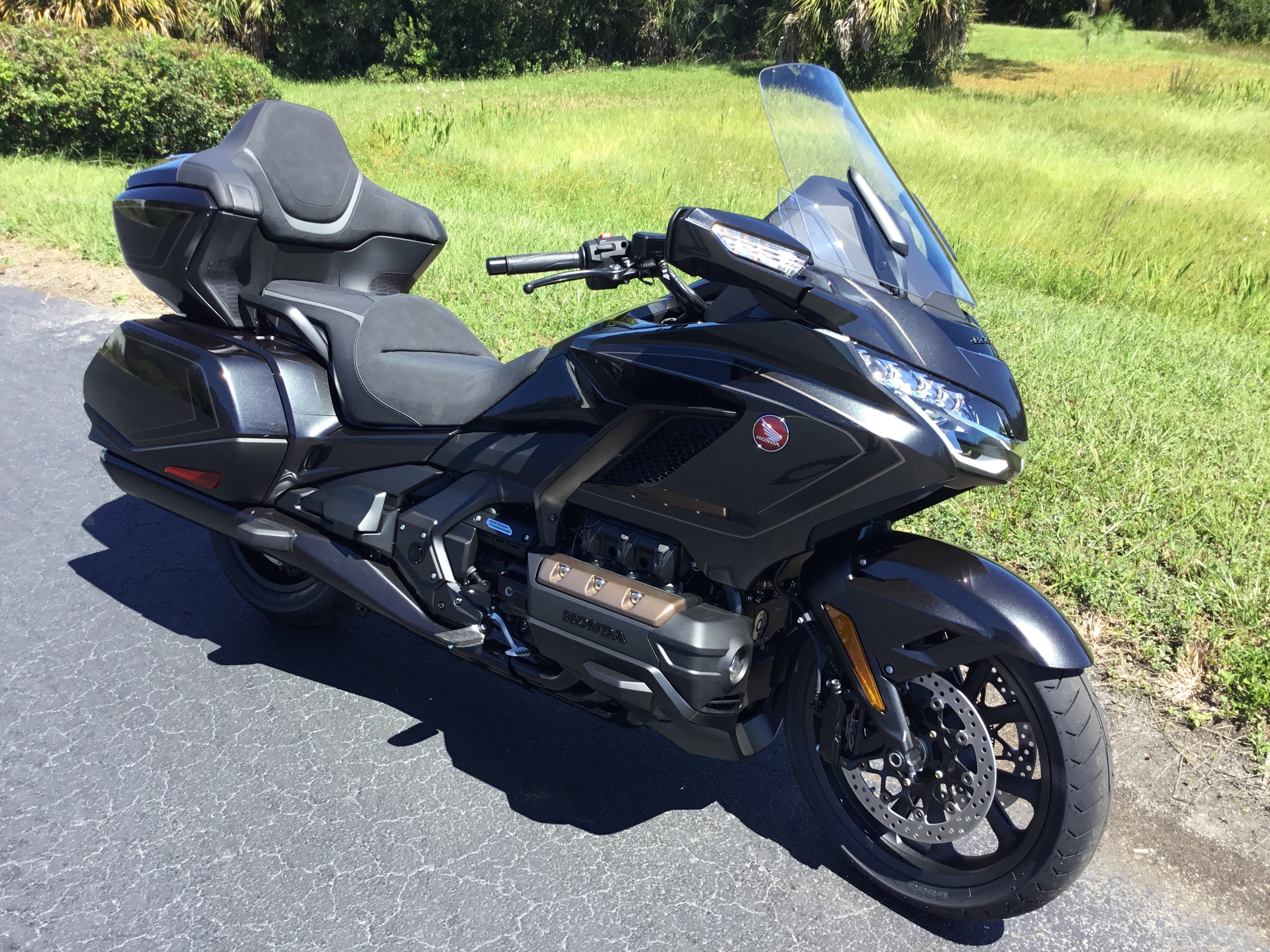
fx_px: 1137
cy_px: 476
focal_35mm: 31
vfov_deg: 45.4
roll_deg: -0.3
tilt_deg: -22.4
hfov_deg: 58.4
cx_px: 635
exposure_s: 1/401
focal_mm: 3.3
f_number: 2.4
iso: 25
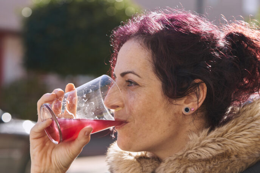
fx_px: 650
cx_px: 130
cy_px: 86
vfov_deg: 15.2
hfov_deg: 22.6
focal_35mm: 90
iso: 100
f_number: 5
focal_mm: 90
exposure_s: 1/320
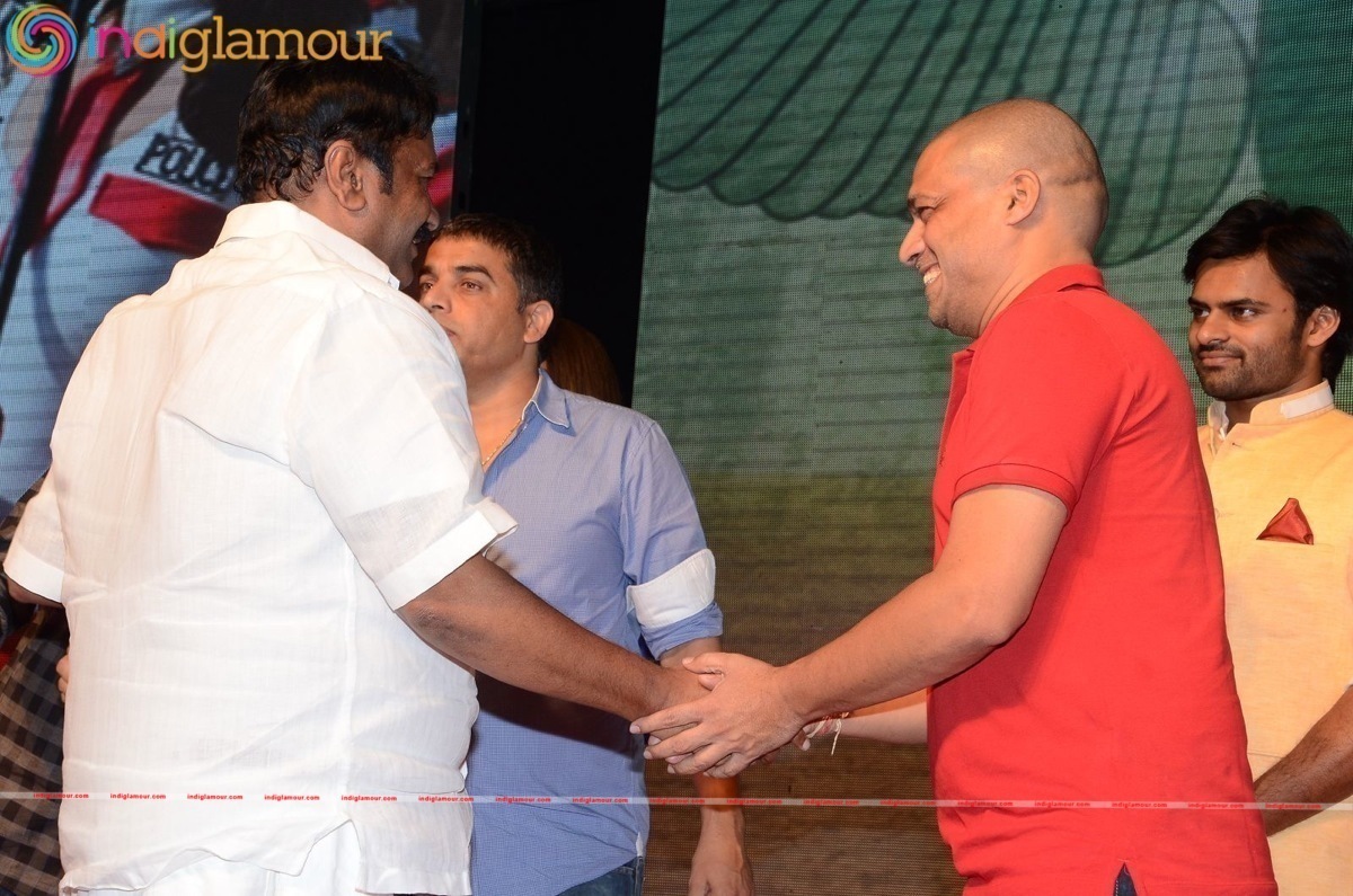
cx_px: 676
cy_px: 448
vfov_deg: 17.4
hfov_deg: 26.0
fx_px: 2926
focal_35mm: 78
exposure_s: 1/125
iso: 640
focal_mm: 52
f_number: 6.3
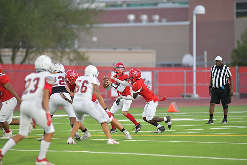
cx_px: 124
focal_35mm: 300
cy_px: 82
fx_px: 2059
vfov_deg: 4.6
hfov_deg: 6.9
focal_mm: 300
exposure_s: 1/1250
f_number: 3.5
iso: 3600
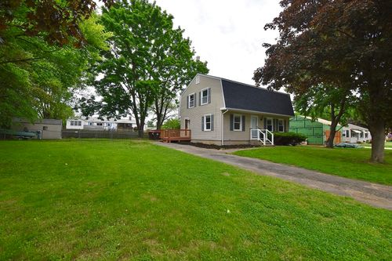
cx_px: 196
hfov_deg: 100.4
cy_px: 130
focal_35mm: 15
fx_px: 163
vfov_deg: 77.3
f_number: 8
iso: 250
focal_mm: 10
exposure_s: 1/250
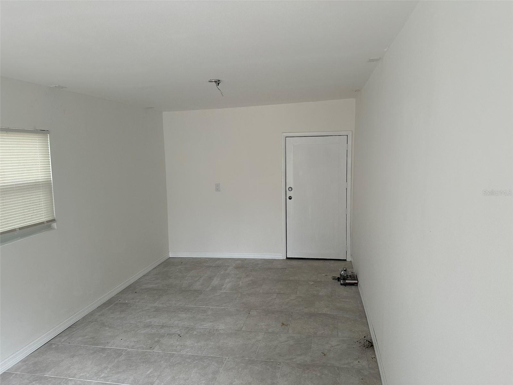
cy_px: 192
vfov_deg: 56.8
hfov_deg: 71.6
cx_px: 256
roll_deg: +2.0
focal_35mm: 24
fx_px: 356
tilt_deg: -6.2
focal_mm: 6.86
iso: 125
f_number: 1.78
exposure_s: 1/121
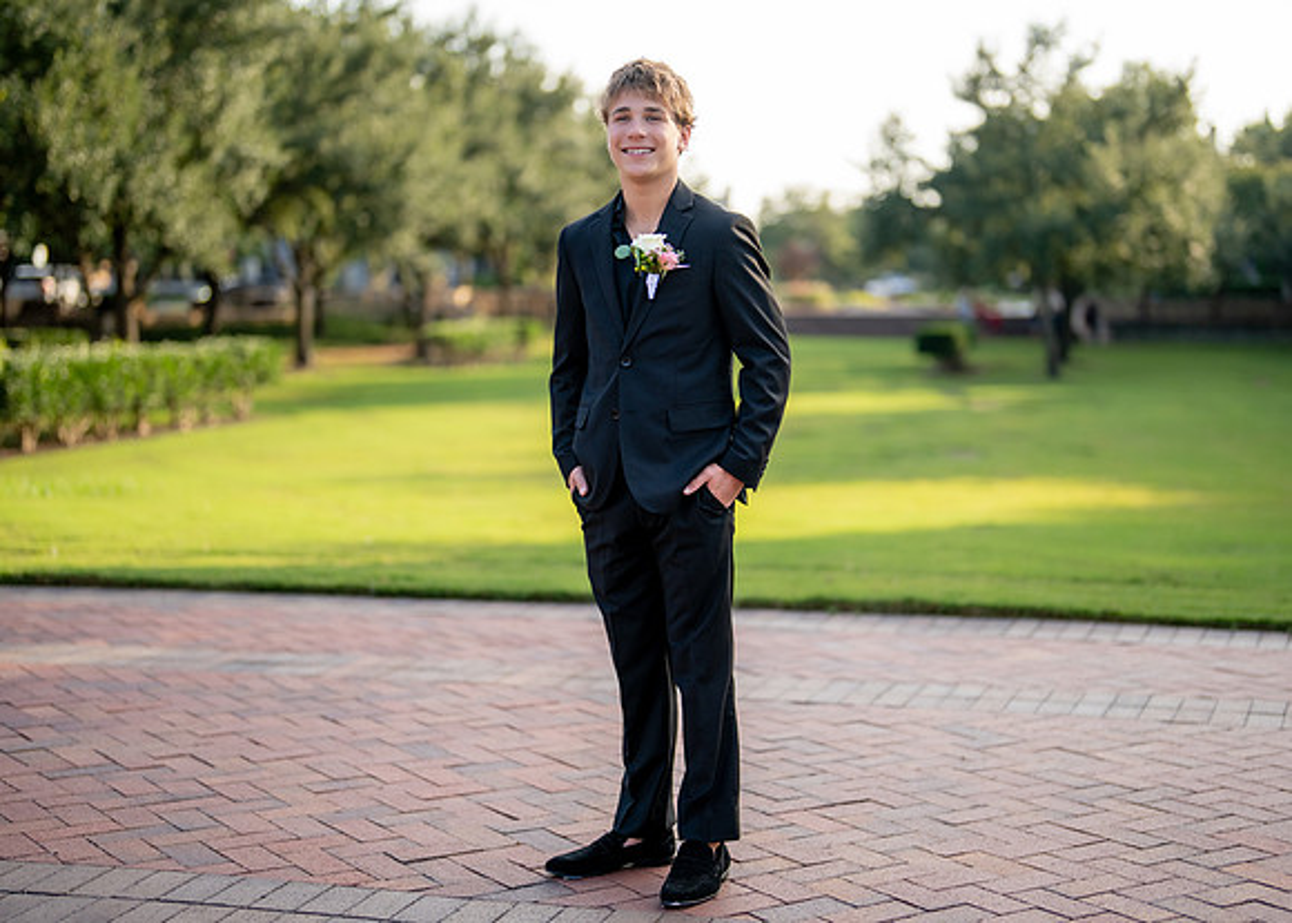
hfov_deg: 34.0
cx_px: 685
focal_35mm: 58
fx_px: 2111
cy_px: 455
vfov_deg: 24.6
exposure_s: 1/2500
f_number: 1.2
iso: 200
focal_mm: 50
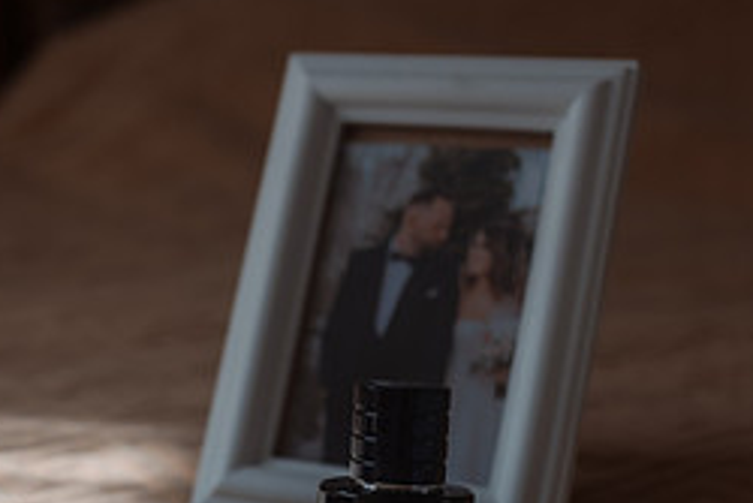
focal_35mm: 85
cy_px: 453
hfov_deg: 23.7
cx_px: 219
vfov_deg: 15.9
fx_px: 1779
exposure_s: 1/250
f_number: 3.2
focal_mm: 35
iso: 200
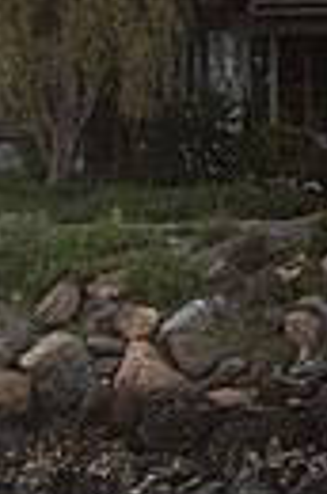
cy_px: 671
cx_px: -696
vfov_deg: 1.0
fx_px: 29106
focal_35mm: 2125
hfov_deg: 0.6
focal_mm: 300
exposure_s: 1/160
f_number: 6.3
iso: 800
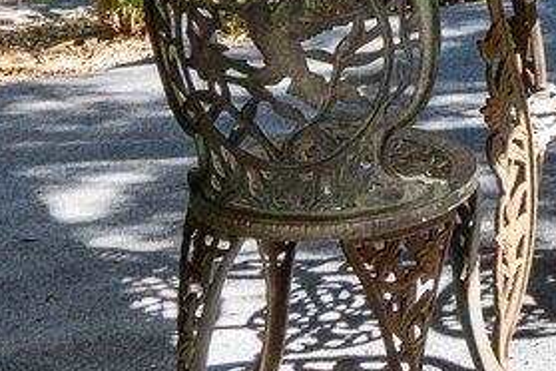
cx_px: 717
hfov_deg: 17.5
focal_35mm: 110
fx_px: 1699
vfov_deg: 11.1
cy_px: -422
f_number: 8
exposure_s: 1/40
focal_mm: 10
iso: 100
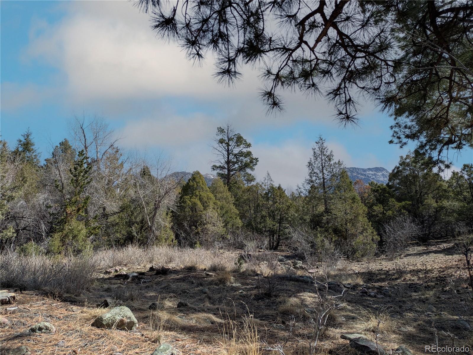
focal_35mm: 25
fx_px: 342
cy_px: 178
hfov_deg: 69.4
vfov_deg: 54.9
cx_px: 236
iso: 45
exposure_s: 1/2028
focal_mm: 5.43
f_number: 1.89
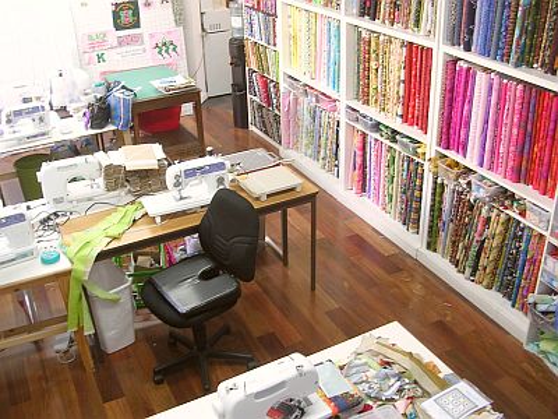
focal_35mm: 38
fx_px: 613
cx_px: 279
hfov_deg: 49.0
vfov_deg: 37.7
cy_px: 210
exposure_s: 1/13
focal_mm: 5.8
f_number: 2.8
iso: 50
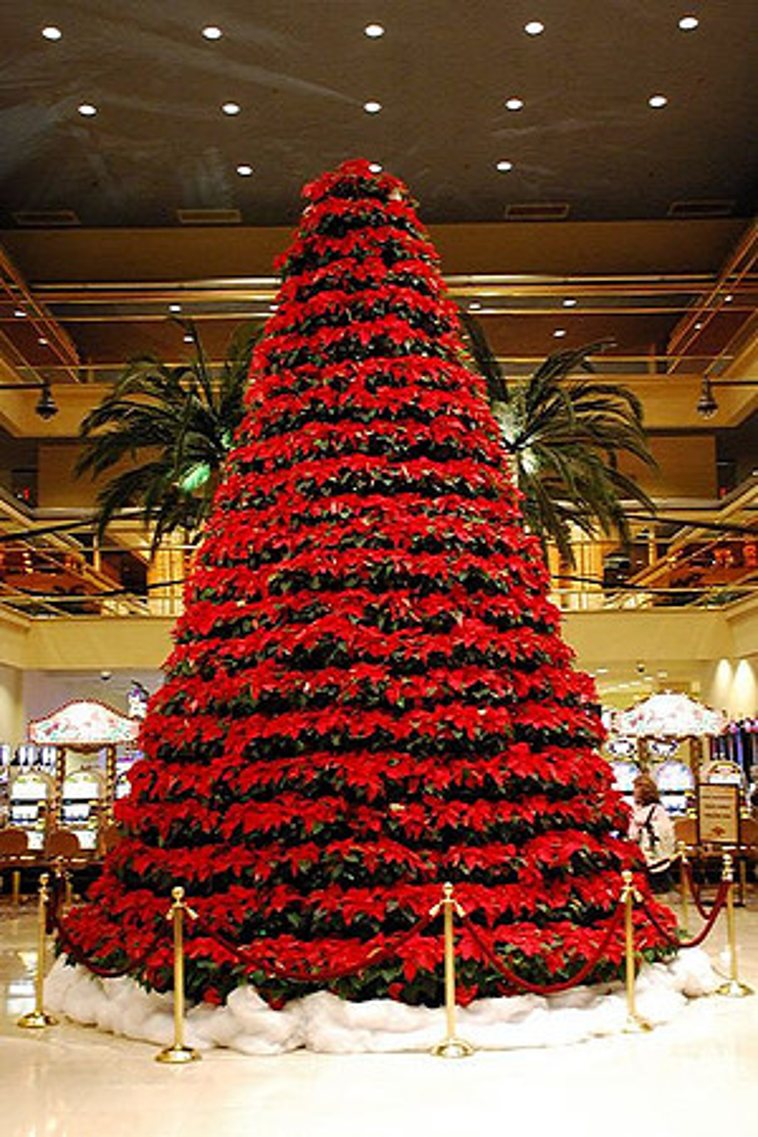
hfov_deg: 36.9
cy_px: 568
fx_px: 1137
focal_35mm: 36
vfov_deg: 53.1
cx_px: 379
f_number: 4
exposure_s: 1/20
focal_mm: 24
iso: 1600
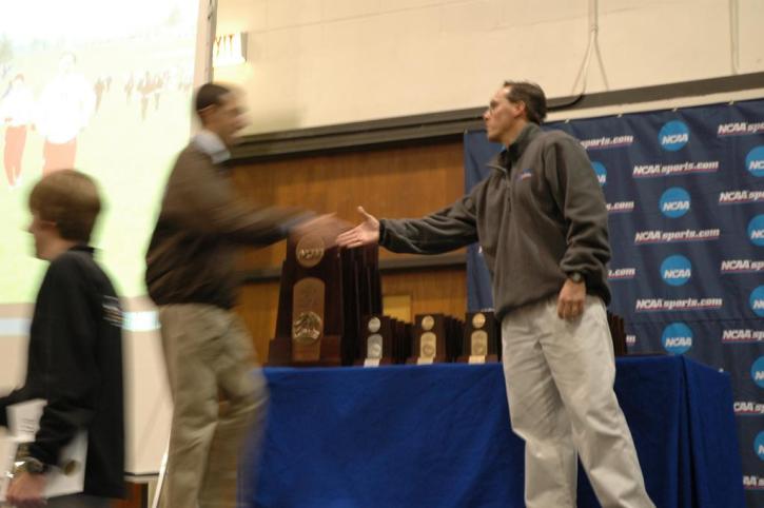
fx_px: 1463
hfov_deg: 29.3
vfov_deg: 19.7
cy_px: 254
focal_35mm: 69
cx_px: 382
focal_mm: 46
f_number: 4.5
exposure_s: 1/13
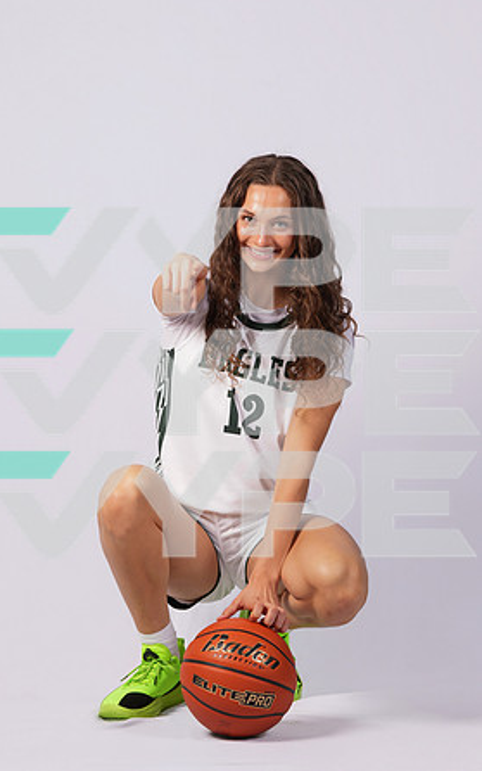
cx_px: 225
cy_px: 384
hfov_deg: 12.0
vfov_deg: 19.1
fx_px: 2289
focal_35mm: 109
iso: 160
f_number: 11
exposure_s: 1/125
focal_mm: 106
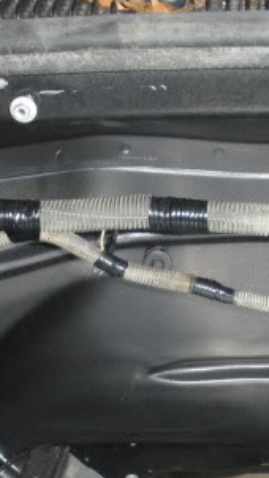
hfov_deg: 11.6
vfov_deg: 20.2
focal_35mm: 104
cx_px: 245
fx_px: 1318
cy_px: 426
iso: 222
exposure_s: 1/60
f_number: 3.5
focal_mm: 6.3
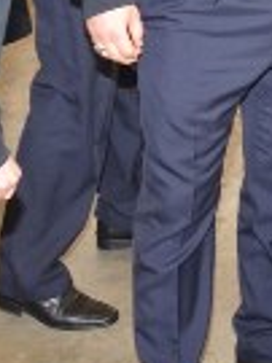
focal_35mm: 123
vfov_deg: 15.3
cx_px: 377
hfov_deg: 11.6
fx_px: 1291
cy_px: -102
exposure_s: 1/60
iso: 400
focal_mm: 18
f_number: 5.6
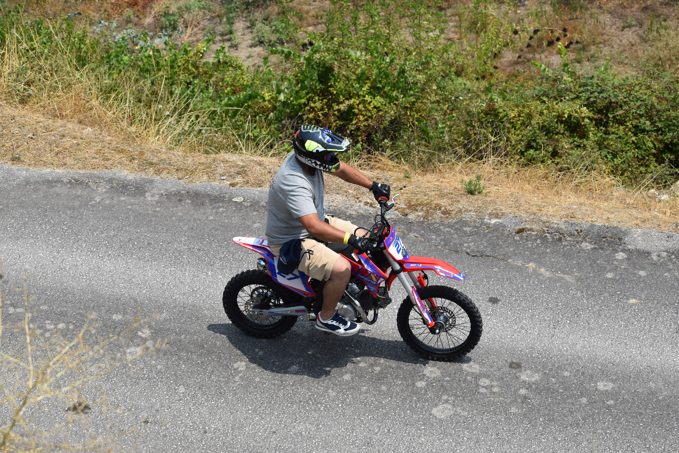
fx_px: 1980
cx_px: 340
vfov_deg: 13.0
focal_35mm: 105
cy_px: 226
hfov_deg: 19.5
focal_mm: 70
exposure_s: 1/1600
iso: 400
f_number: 6.3
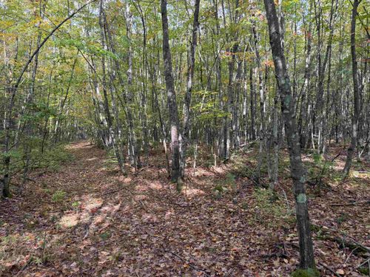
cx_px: 185
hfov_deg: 71.6
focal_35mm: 24
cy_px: 138
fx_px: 257
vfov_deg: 56.8
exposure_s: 1/183
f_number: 1.78
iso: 64
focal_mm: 6.76
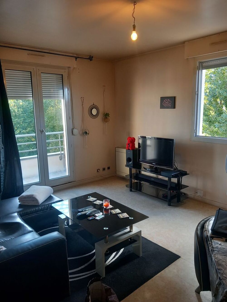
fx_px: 236
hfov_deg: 51.4
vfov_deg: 65.3
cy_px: 151
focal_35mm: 27
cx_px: 114
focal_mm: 4
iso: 100
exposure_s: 1/50
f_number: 1.8
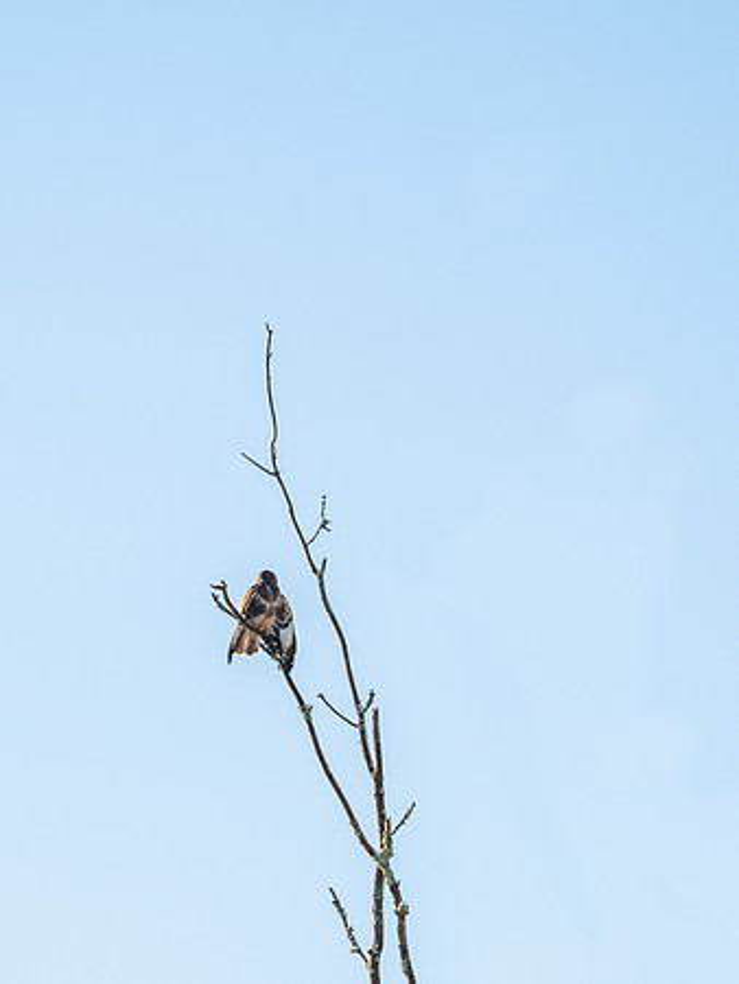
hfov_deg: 2.2
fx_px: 19628
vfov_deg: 2.9
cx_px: 246
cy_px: 575
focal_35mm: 690
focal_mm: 210
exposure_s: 1/1250
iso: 320
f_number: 4
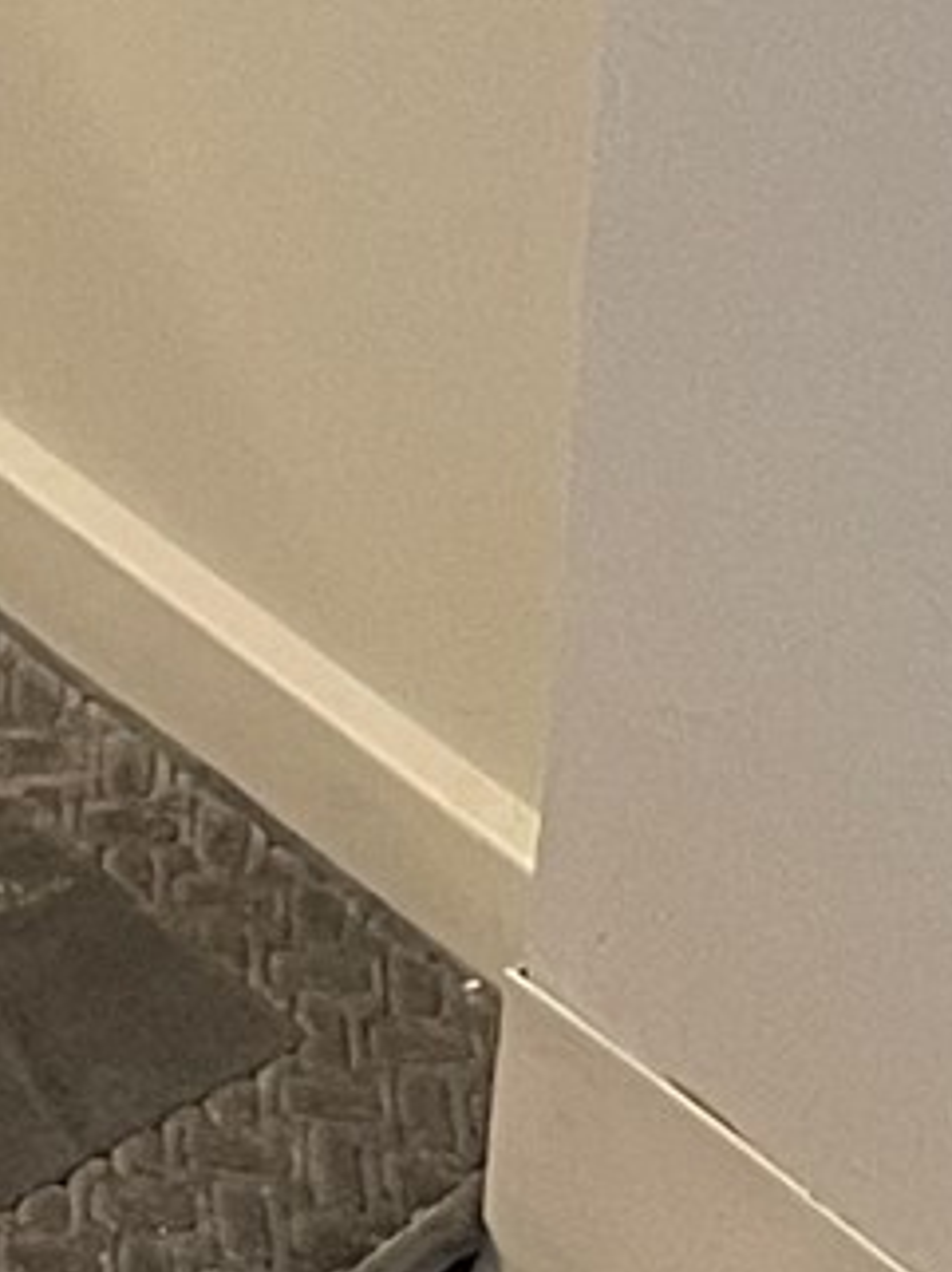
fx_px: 6572
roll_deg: +0.1
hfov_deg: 7.3
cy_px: -2481
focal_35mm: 179
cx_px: -1967
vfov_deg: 9.0
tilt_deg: -11.1
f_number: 1.6
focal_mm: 5.1
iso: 100
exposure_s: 1/60
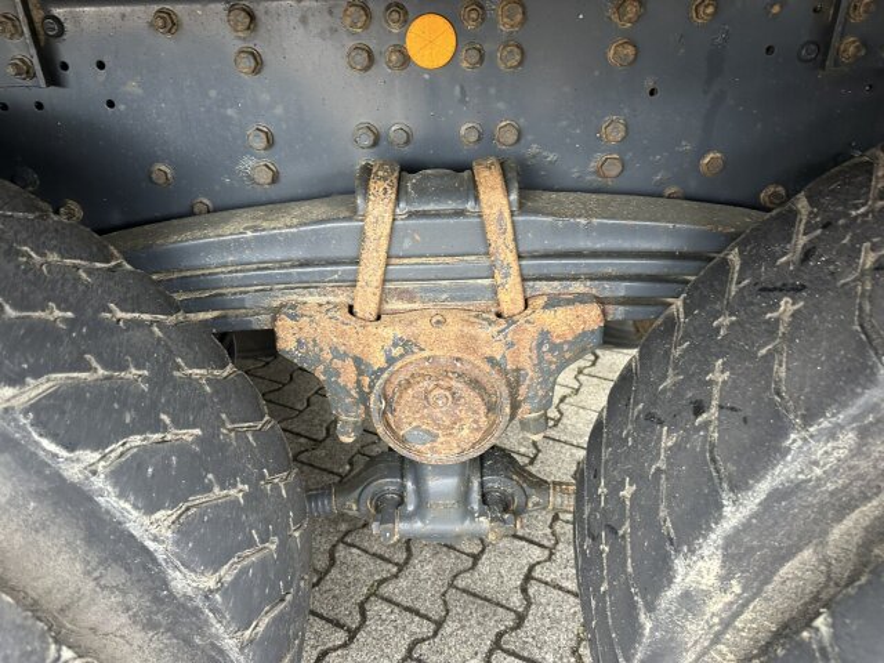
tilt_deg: -31.3
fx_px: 613
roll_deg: -0.5
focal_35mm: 24
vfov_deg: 56.8
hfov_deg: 71.6
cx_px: 442
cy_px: 332
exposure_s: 1/60
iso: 320
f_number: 1.78
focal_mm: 6.86
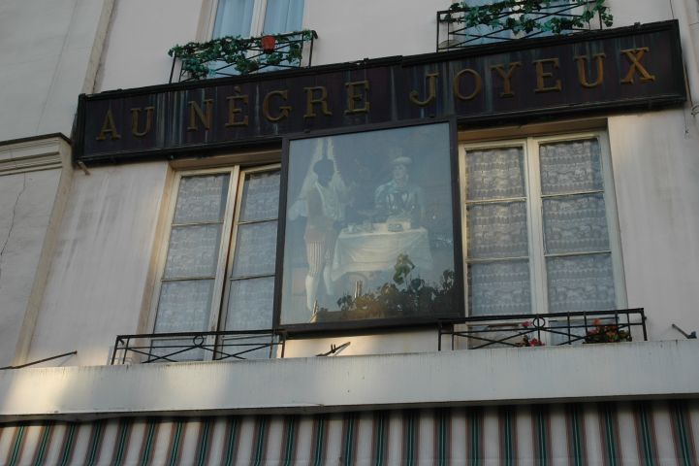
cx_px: 350
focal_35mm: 46
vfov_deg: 28.9
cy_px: 233
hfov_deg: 42.3
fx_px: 902
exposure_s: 1/80
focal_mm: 31
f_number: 9
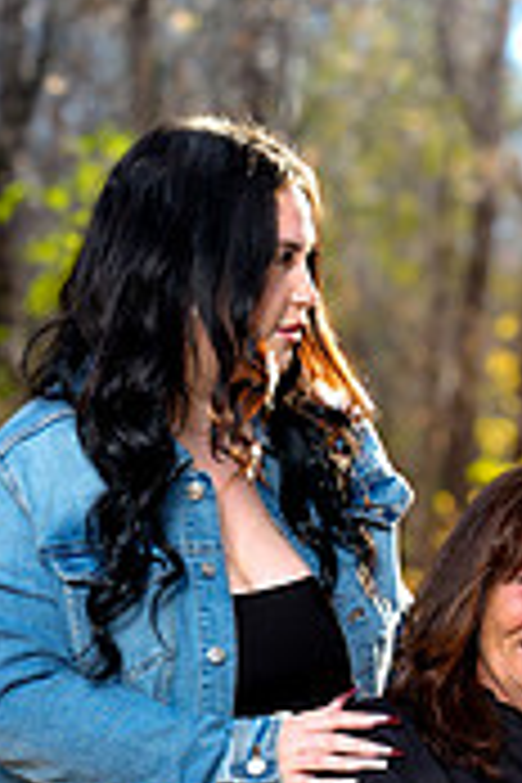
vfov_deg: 11.2
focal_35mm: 181
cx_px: 482
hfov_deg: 7.6
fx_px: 3936
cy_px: 855
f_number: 3.2
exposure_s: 1/160
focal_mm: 70
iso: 640
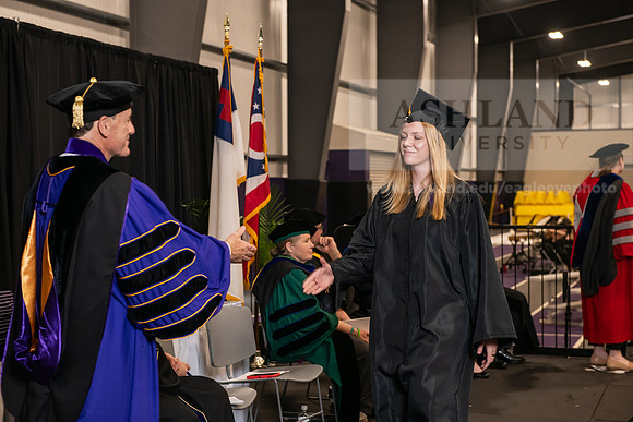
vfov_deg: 20.6
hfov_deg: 30.5
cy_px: 211
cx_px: 316
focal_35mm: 66
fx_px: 1161
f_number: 5
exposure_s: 1/125
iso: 1600
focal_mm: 66
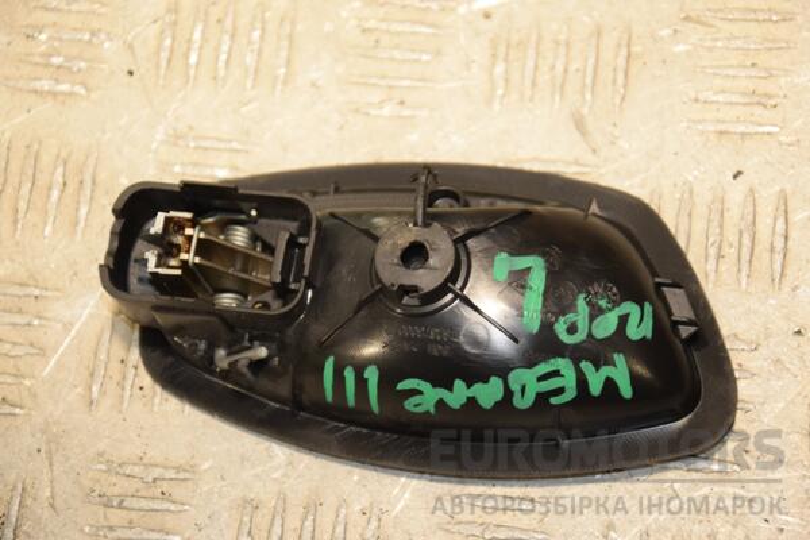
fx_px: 2531
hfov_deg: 18.2
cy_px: 270
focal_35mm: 112
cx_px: 405
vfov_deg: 12.2
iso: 800
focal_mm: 75
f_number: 5.3
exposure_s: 1/160
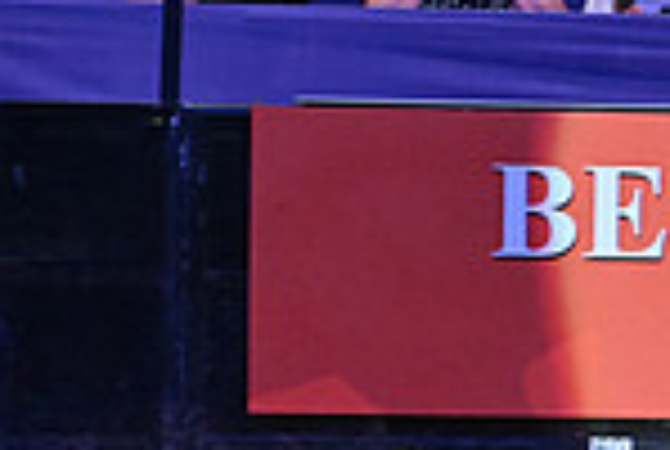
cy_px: -7
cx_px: 1300
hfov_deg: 4.7
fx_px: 7963
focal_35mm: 427
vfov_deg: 3.2
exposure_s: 1/800
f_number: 4
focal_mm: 110
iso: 8000
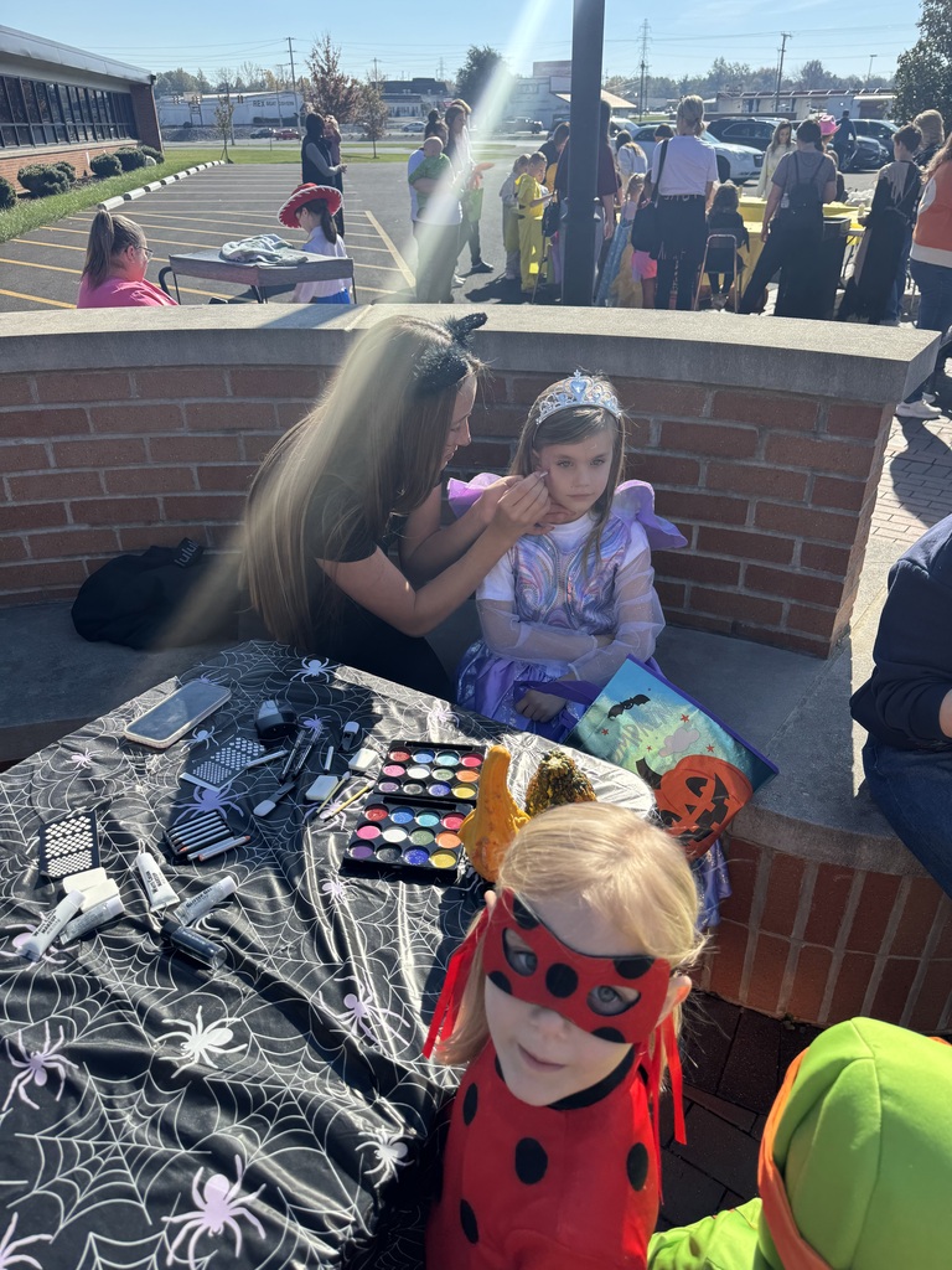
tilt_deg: -30.4
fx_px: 880
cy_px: 635
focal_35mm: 24
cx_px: 476
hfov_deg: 56.8
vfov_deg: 71.6
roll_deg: +1.5
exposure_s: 1/2331
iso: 80
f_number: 1.78
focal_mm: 6.76
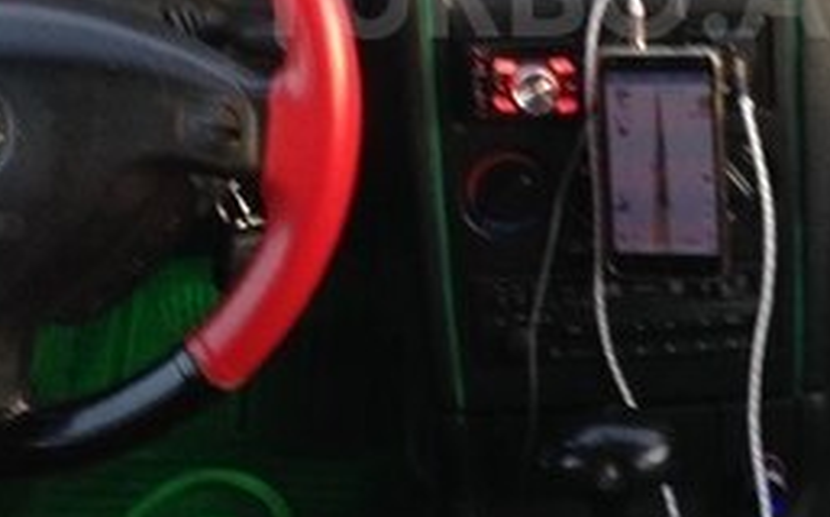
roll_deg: +3.2
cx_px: 578
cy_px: -11
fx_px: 2034
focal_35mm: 90
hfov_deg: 22.9
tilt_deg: -27.6
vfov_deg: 14.2
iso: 100
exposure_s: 1/20
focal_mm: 4.12
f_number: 2.4
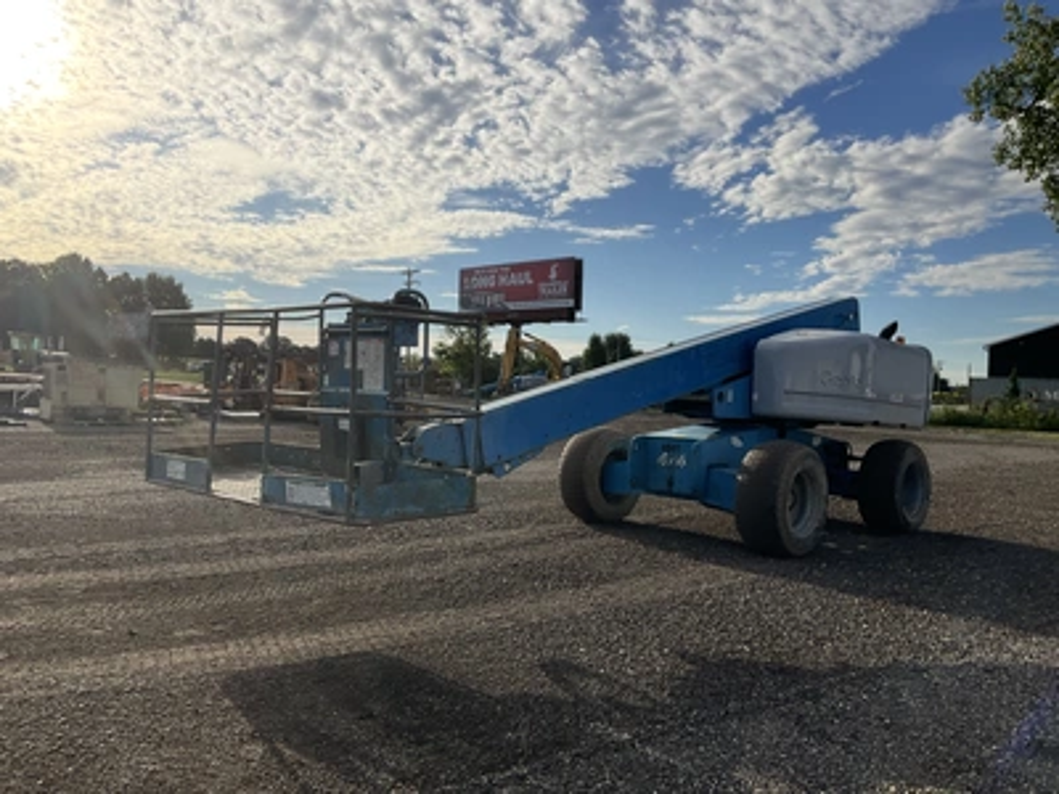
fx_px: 887
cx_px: 530
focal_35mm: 29
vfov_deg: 48.2
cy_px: 397
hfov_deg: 61.7
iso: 25
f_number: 1.8
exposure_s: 1/3125
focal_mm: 3
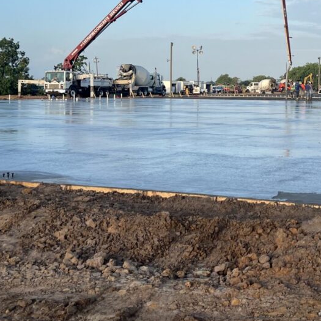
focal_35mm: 63
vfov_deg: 27.1
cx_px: 240
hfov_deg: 26.9
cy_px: 99
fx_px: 661
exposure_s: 1/1934
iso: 50
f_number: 1.5
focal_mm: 5.7
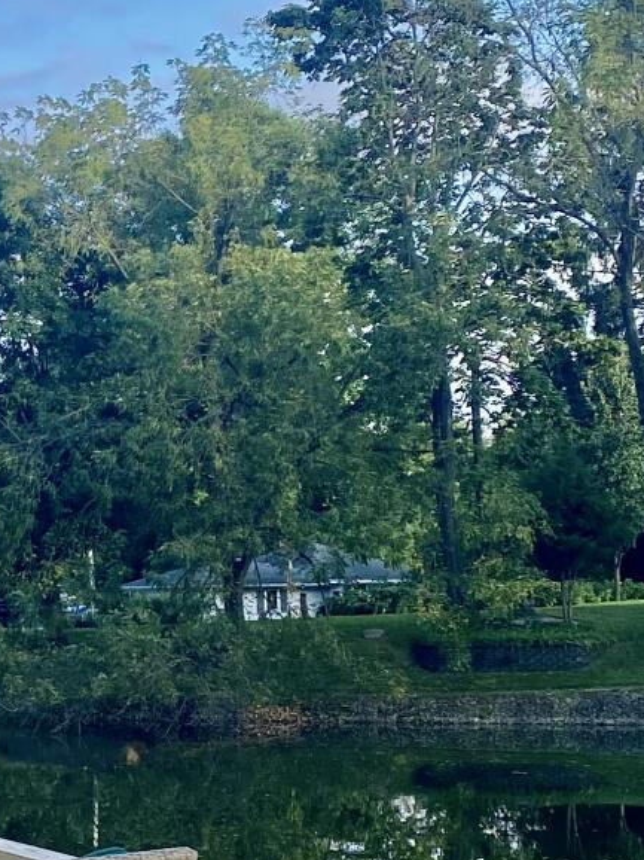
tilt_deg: +0.6
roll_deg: +1.3
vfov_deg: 21.7
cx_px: -376
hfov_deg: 15.0
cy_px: 582
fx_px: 2234
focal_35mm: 90
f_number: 1.8
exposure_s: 1/1007
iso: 32
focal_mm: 4.25
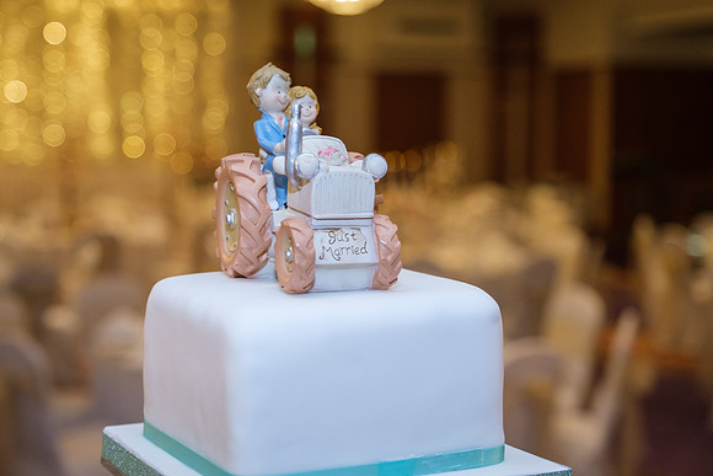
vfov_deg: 21.5
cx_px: 304
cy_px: 203
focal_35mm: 63
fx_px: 1253
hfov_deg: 31.7
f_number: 2.8
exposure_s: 1/125
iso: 640
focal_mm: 36.5
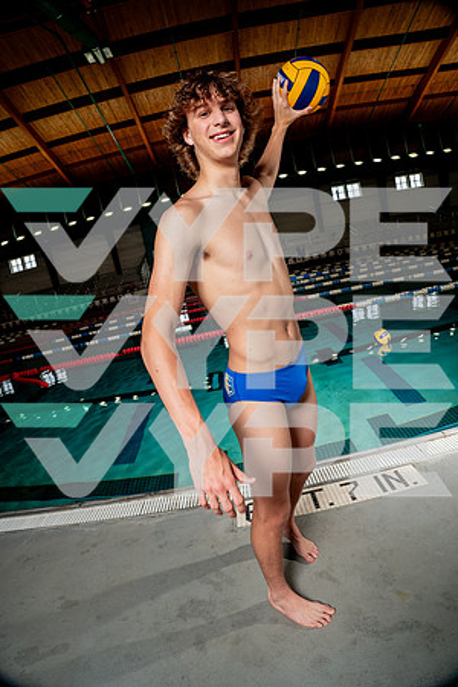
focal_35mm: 20
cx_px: 229
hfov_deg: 61.9
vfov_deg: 84.0
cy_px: 344
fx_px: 382
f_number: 7.1
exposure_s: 1/250
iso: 400
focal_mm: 20
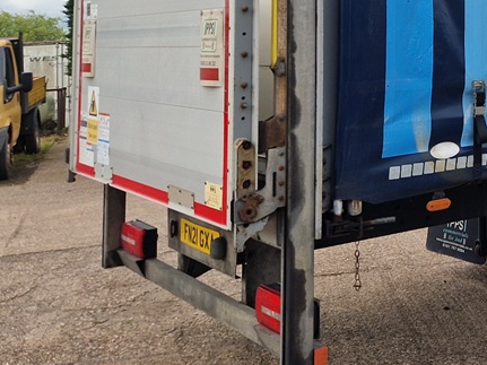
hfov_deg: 25.8
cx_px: 640
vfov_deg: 21.7
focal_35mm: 64
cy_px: -36
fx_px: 900
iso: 50
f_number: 1.8
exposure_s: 1/916
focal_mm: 5.4
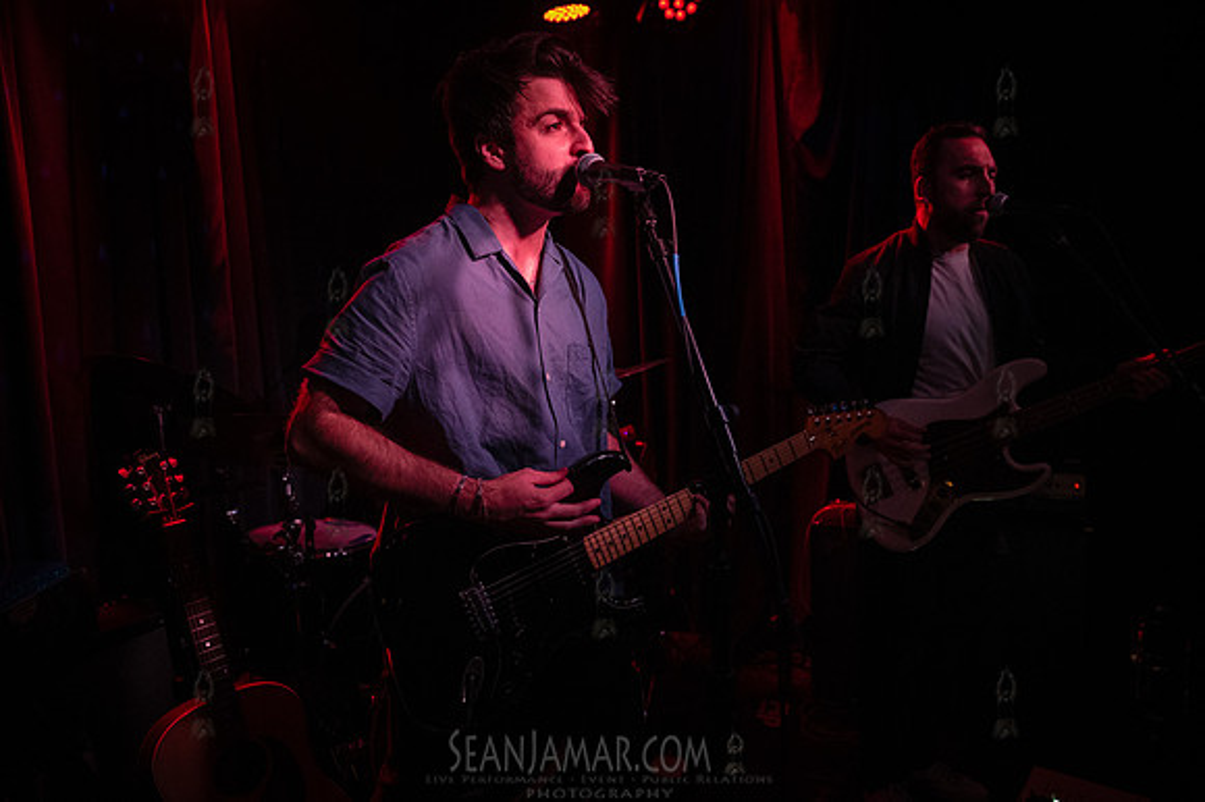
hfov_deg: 73.8
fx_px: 803
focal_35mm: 24
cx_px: 602
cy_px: 401
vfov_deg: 53.1
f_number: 3.5
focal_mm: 24
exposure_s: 1/320
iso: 8000
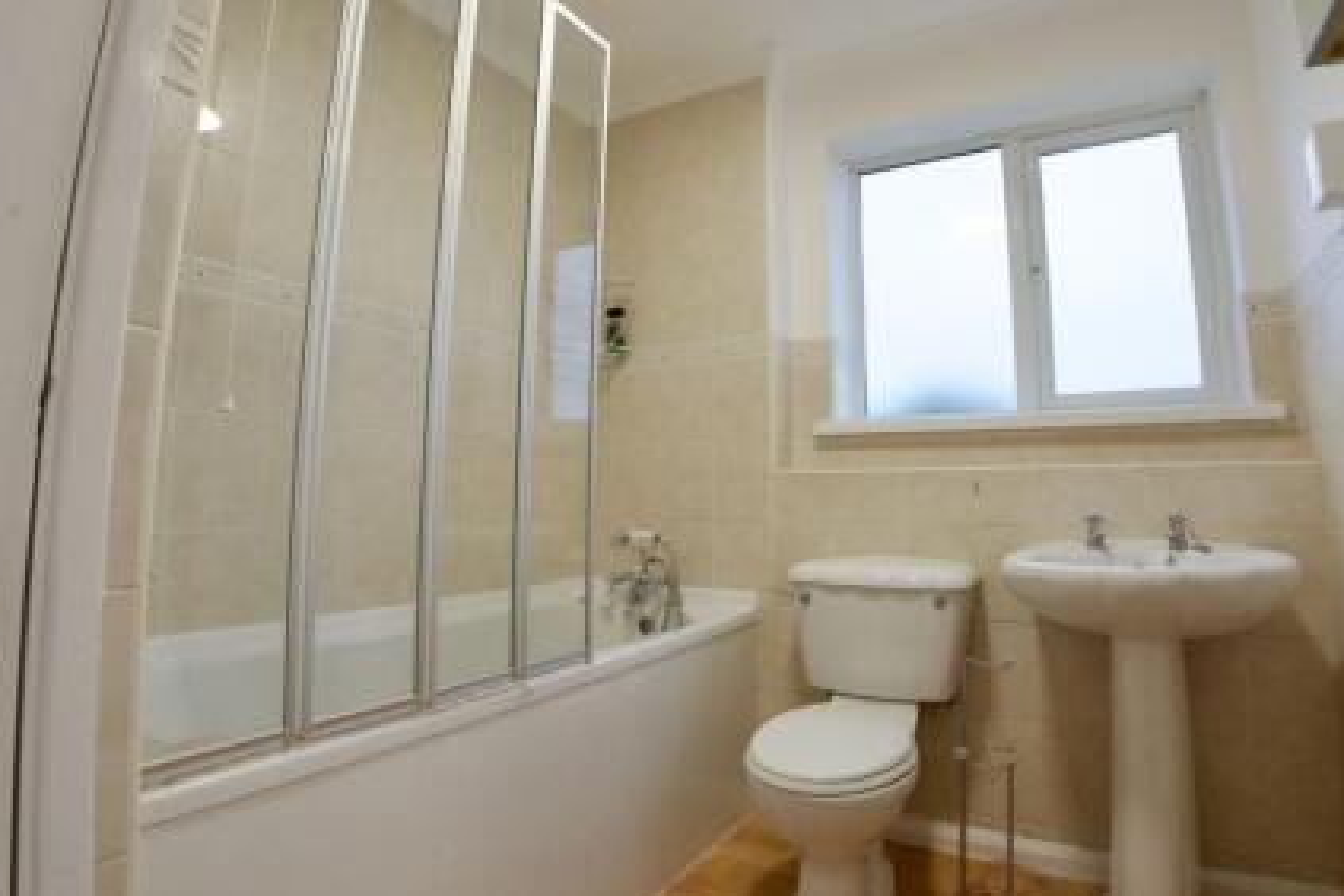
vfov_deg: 65.6
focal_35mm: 19
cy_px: 402
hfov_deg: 88.2
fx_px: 693
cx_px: 705
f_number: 8
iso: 4000
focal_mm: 16.5
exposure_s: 1/250
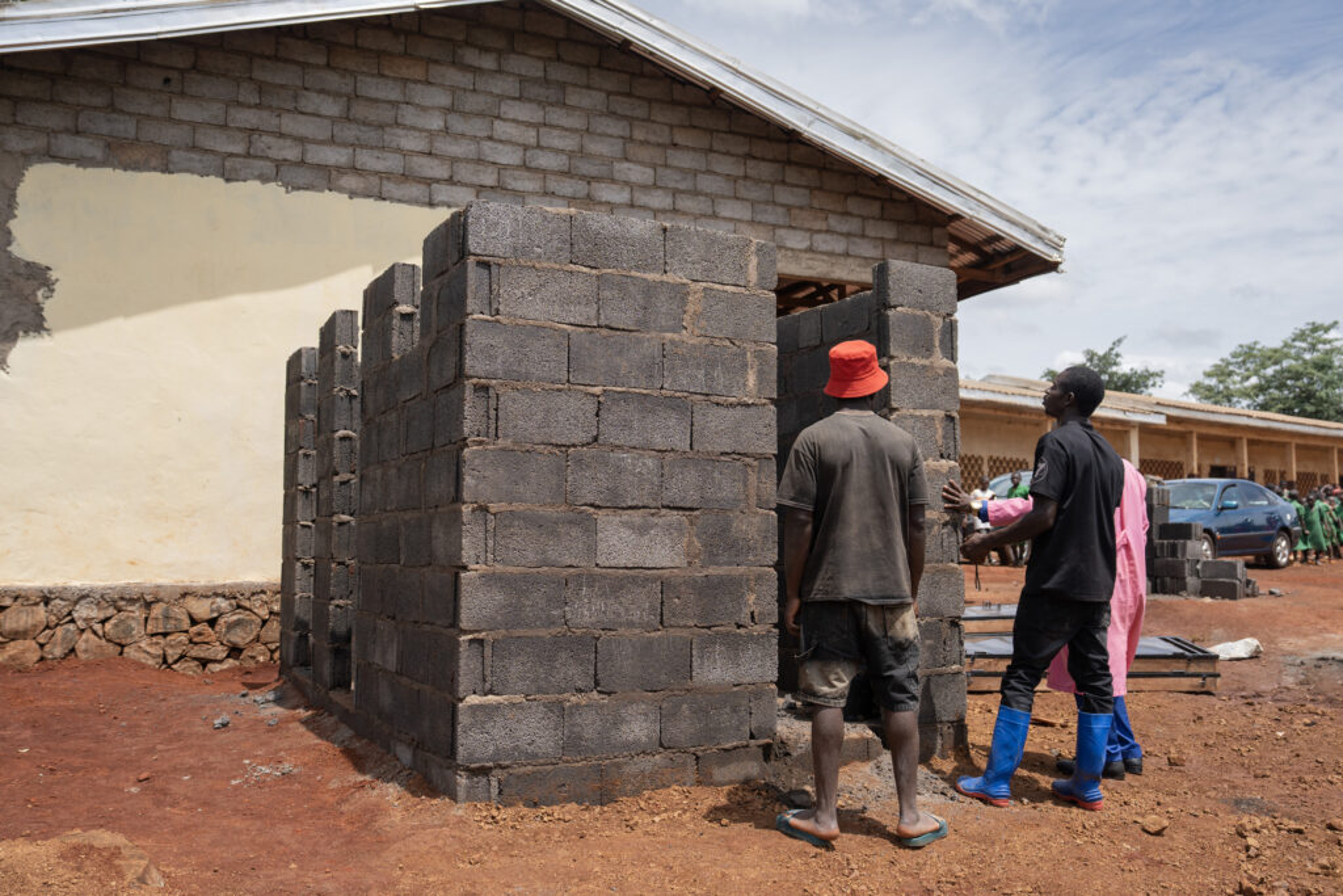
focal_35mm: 30
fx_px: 1119
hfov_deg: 61.9
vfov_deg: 43.6
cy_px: 448
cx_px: 672
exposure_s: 1/1000
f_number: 3.2
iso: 100
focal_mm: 30
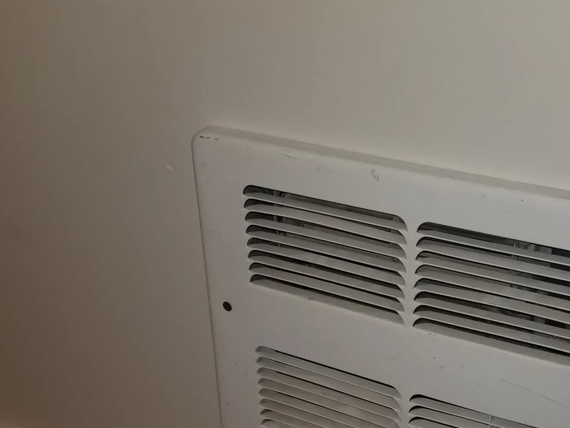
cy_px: 381
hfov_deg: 36.2
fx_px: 856
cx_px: 404
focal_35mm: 52
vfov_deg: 27.1
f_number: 1.7
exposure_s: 1/120
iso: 64
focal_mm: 4.25
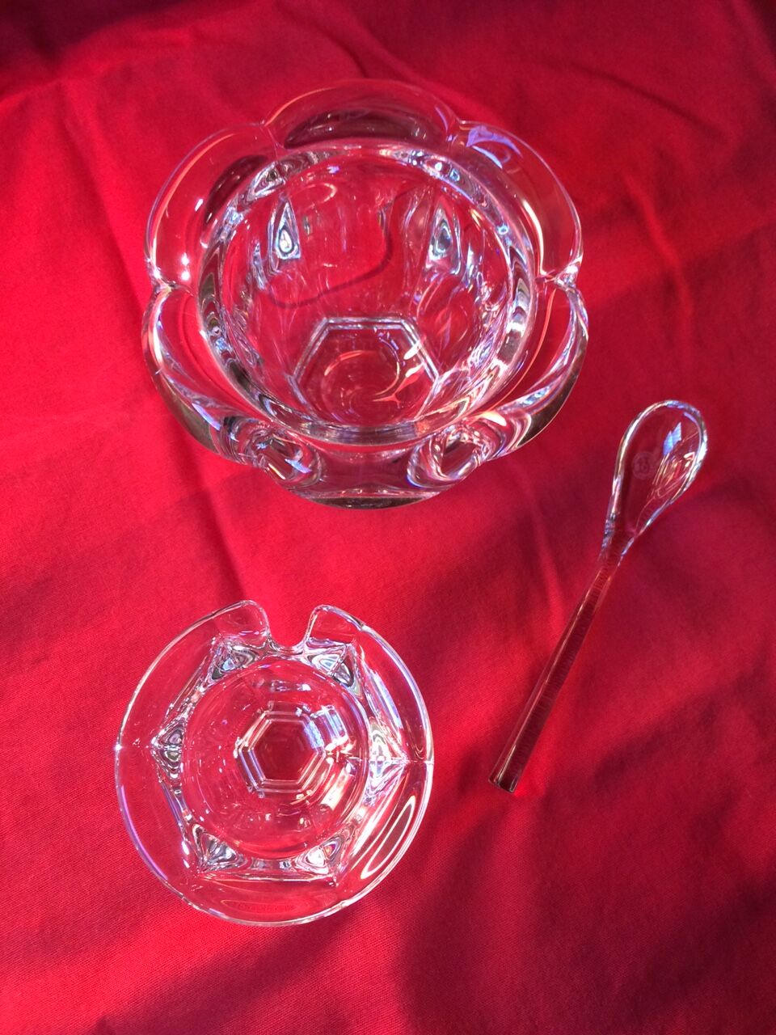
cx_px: 388
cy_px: 518
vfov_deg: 61.7
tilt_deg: -78.0
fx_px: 867
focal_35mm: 29
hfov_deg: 48.2
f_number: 2.2
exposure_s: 1/33
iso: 100
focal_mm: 4.15
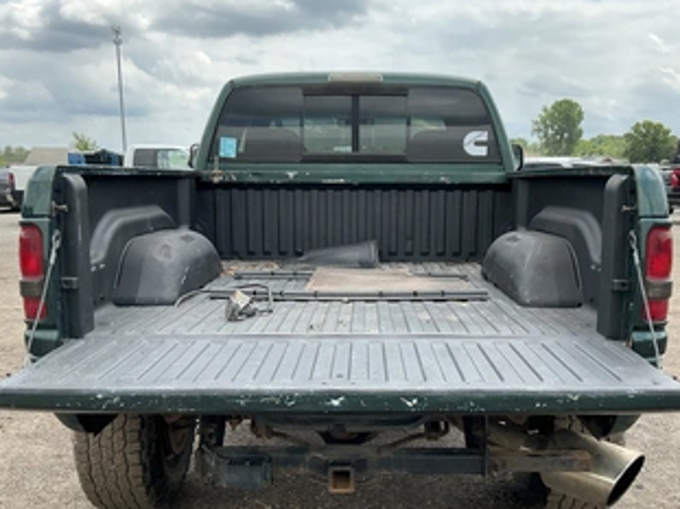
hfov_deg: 51.4
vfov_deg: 39.6
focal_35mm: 36
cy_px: 288
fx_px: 707
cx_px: 356
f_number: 1.8
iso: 25
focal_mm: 3
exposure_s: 1/898
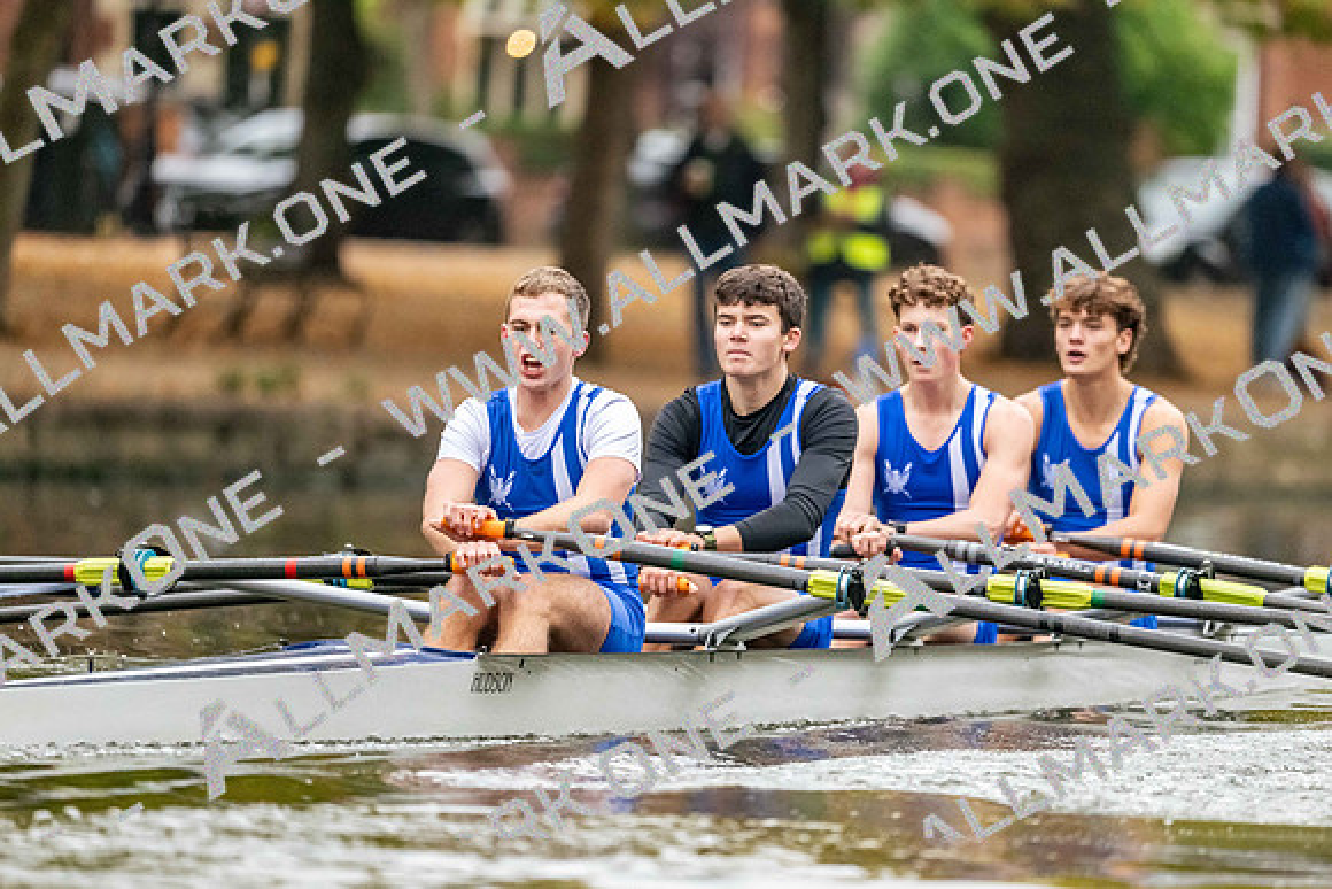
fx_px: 14803
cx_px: 666
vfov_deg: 3.4
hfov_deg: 5.2
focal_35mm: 400
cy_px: 444
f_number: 4.5
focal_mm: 400
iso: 8000
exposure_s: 1/2500
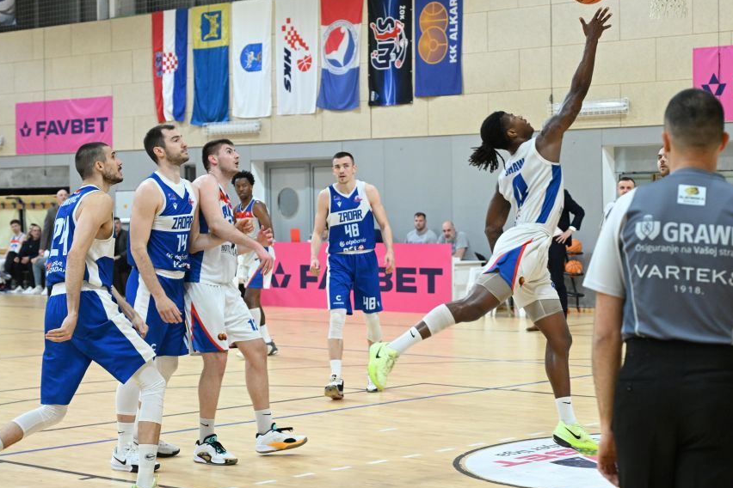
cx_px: 463
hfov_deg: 25.0
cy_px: 202
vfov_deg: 16.8
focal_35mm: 81
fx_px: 1649
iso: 3200
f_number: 4
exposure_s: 1/640
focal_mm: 59
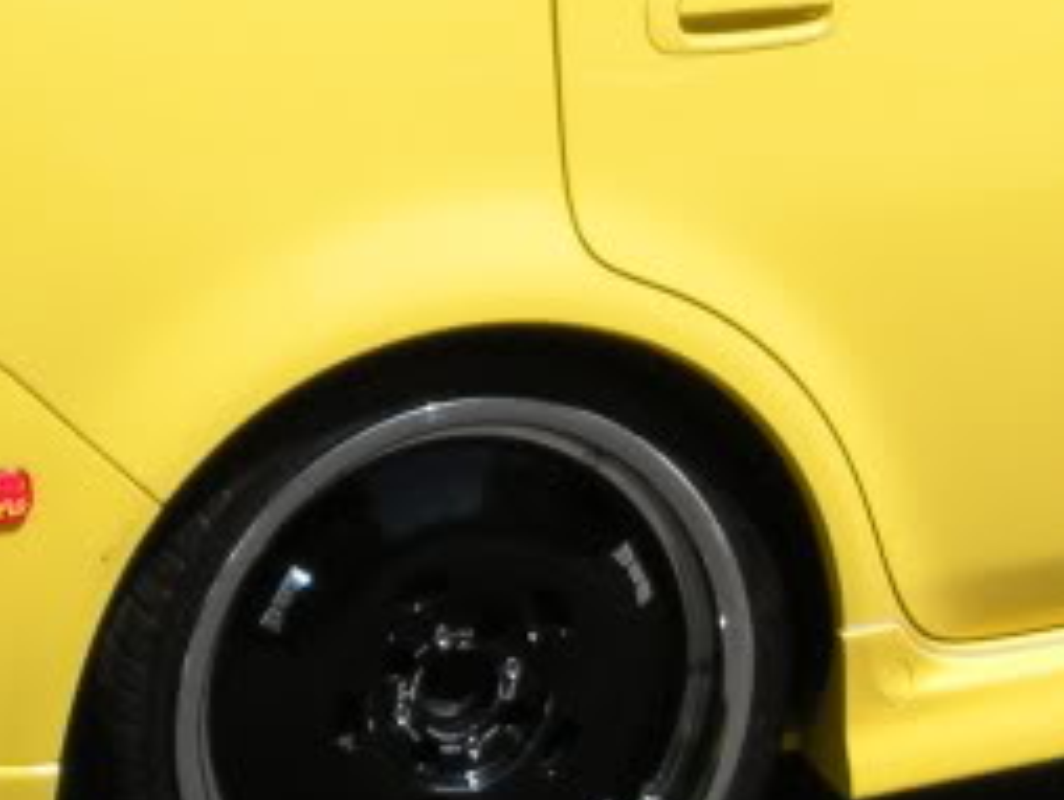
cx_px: 1118
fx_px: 4338
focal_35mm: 141
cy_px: -113
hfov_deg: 13.7
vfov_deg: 10.4
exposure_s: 1/424
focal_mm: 5.9
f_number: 6.4
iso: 89
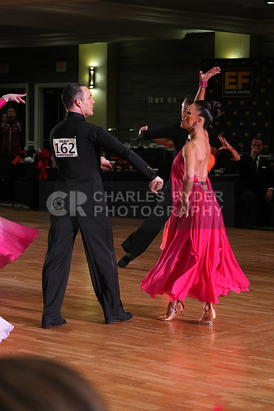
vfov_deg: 21.9
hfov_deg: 14.7
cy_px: 206
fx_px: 1061
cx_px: 137
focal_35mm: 93
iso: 4000
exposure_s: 1/200
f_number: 6.3
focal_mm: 93
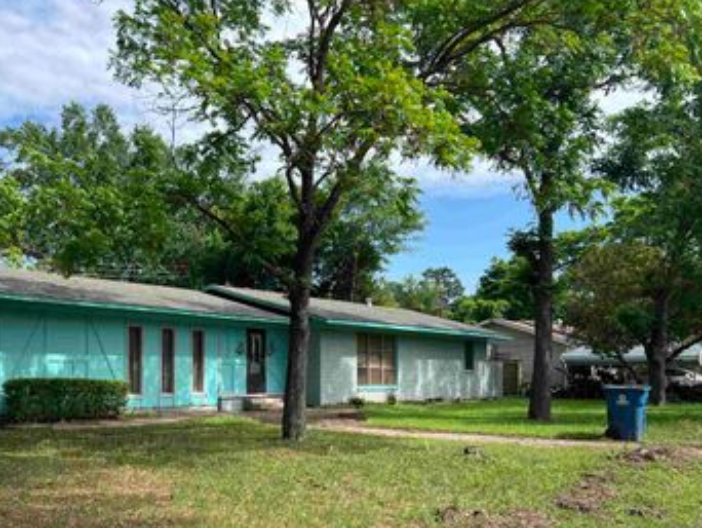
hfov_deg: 48.2
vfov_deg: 37.4
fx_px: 771
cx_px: 242
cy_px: 342
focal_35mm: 38
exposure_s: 1/1751
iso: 50
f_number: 1.5
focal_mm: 5.7
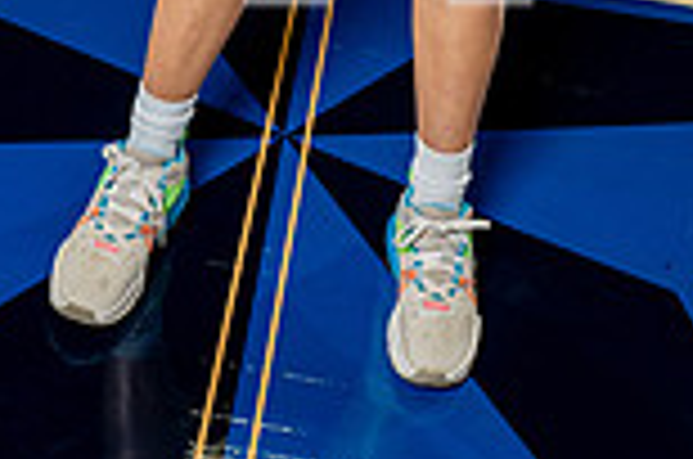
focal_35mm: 82
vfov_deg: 14.1
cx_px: 405
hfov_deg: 24.8
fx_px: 1575
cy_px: -446
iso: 640
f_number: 5.6
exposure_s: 1/250
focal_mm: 28
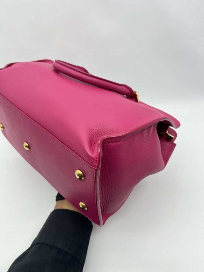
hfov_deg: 53.1
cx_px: 102
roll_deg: +3.3
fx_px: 204
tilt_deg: -39.3
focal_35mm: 26
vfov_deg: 67.3
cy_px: 136
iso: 32
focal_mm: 5.7
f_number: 1.5
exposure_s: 1/124
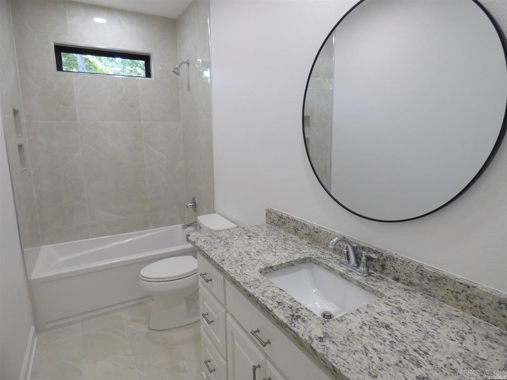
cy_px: 190
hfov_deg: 81.7
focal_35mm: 20
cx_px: 254
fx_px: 293
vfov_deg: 66.0
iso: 250
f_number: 2.8
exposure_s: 1/60
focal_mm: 3.58
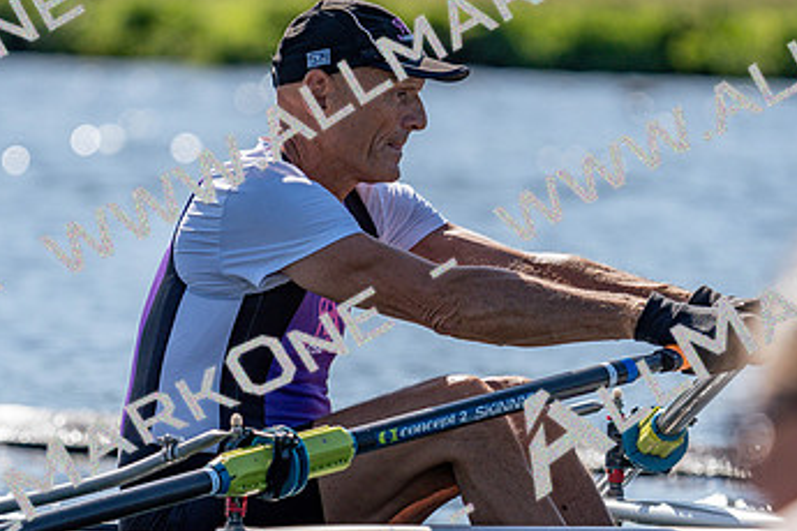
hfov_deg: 3.2
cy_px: 281
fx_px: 14101
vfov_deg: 2.2
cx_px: 326
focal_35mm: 637
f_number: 6.3
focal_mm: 379
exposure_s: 1/2000
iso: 320
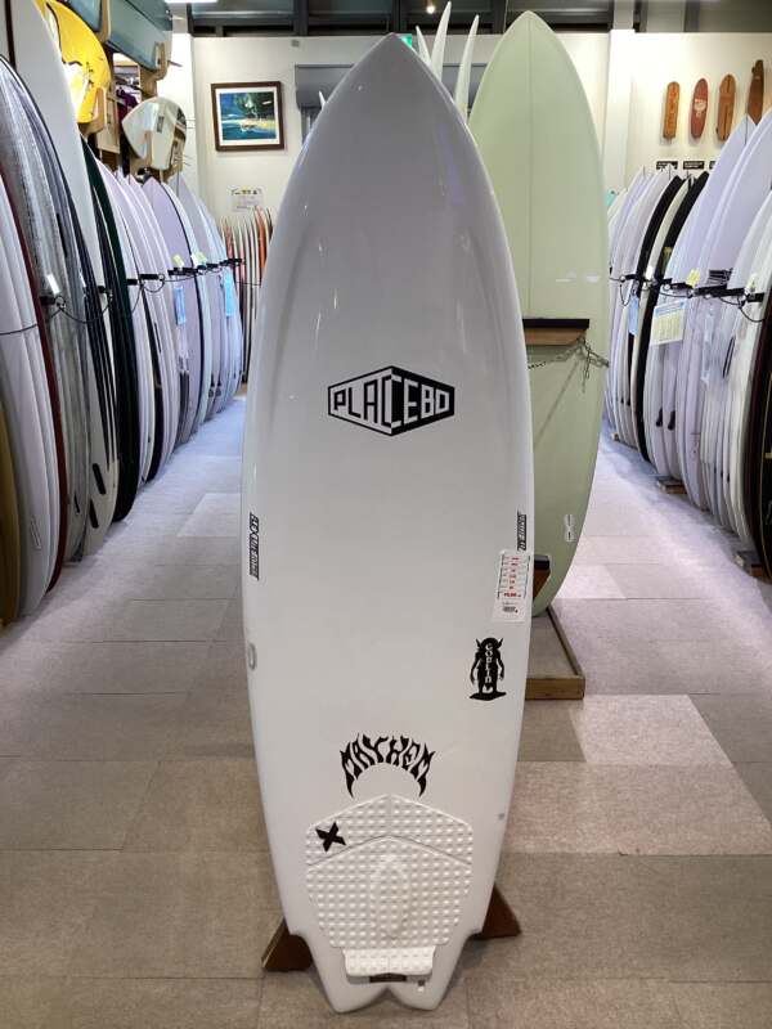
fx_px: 922
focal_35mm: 31
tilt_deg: -17.7
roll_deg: +0.8
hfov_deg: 45.4
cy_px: 514
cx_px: 386
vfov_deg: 58.4
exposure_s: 1/50
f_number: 2.4
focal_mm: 3.3
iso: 64
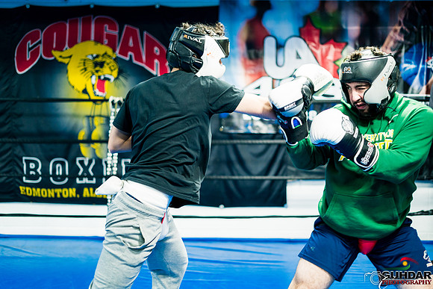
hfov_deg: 39.6
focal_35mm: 50
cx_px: 216
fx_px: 602
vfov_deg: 27.0
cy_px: 144
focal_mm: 50
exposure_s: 1/400
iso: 1600
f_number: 1.8
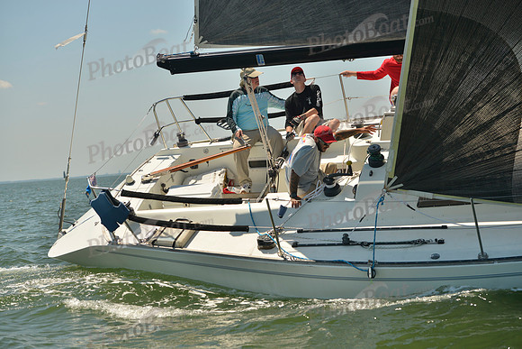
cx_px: 261
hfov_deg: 23.9
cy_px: 174
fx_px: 1233
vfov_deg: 16.1
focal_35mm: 85
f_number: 6.3
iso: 200
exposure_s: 1/640
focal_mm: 85
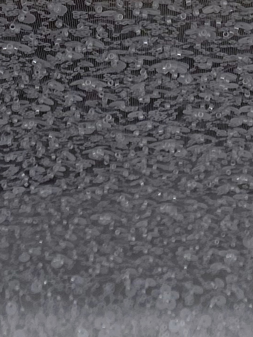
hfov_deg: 10.2
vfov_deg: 11.3
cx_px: 143
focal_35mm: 146
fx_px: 1422
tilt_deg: -51.8
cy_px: -467
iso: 32
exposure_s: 1/103
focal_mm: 4.25
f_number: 1.8
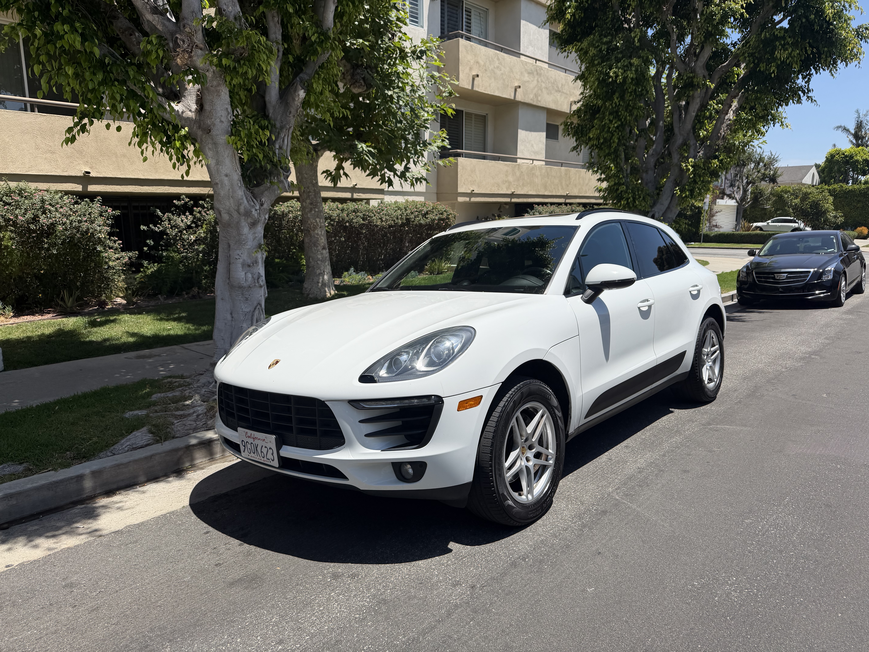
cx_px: 434
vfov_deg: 56.8
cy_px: 326
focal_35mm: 24
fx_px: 602
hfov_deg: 71.6
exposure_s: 1/5714
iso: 80
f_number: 1.78
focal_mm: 6.76
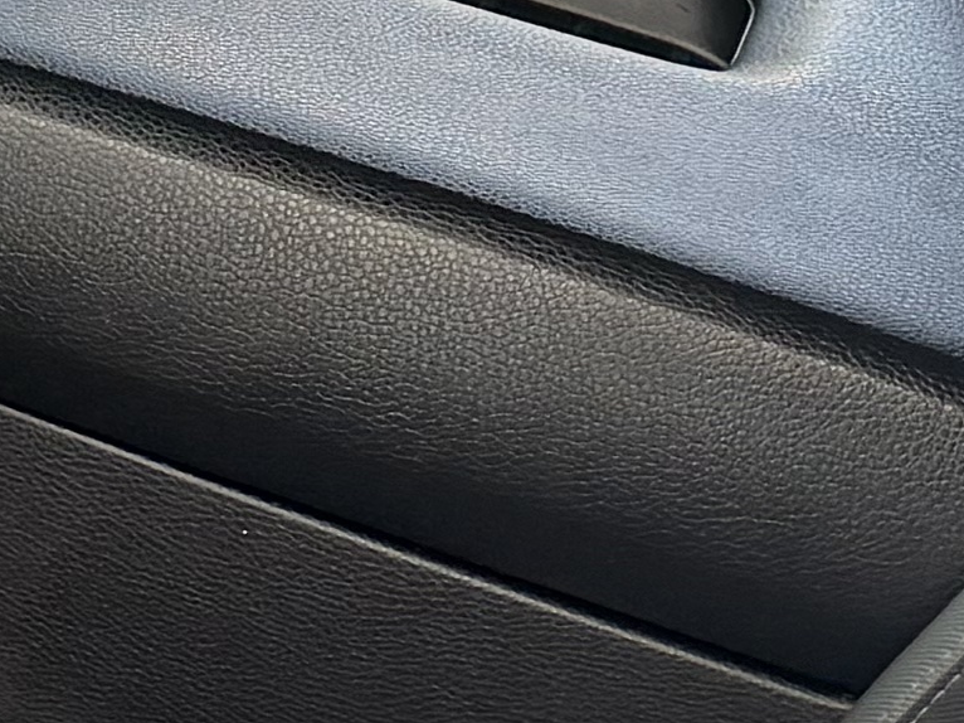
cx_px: -849
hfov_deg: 10.3
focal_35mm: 179
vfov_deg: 8.3
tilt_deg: -27.9
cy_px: 212
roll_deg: -7.6
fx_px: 4983
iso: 200
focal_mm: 6.76
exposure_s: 1/220
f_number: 1.78
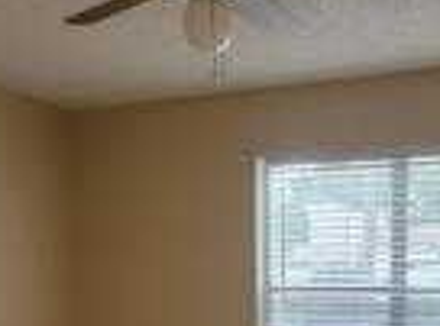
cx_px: 265
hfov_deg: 41.2
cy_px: 331
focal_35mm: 46
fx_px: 583
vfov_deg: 29.2
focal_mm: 1.74
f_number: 2.2
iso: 200
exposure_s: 1/60
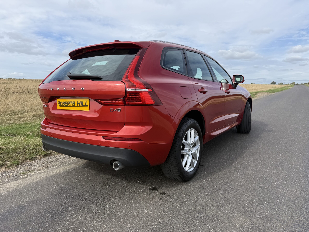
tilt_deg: -6.8
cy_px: 116
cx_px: 154
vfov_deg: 56.8
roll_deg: +1.4
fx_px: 214
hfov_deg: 71.6
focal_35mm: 24
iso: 80
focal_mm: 6.76
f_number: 1.78
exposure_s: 1/3021
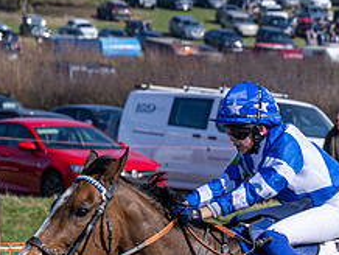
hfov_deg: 6.4
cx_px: 611
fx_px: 2961
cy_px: 323
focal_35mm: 302
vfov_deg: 4.9
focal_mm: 74
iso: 200
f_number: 5
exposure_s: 1/1600
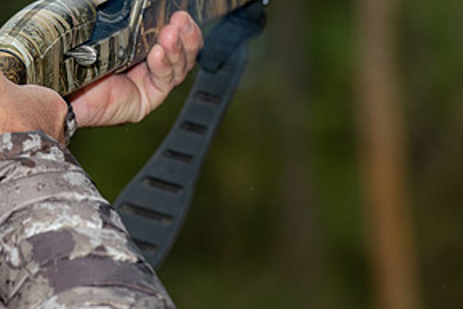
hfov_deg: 5.1
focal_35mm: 401
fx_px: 5160
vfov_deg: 3.4
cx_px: 90
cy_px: 19
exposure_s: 1/250
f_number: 8
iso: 320
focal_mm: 200
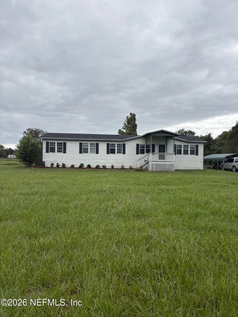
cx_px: 119
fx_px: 238
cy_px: 158
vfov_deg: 67.3
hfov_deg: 53.0
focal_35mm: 26
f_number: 1.6
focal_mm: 5.96
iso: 50
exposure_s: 1/4065
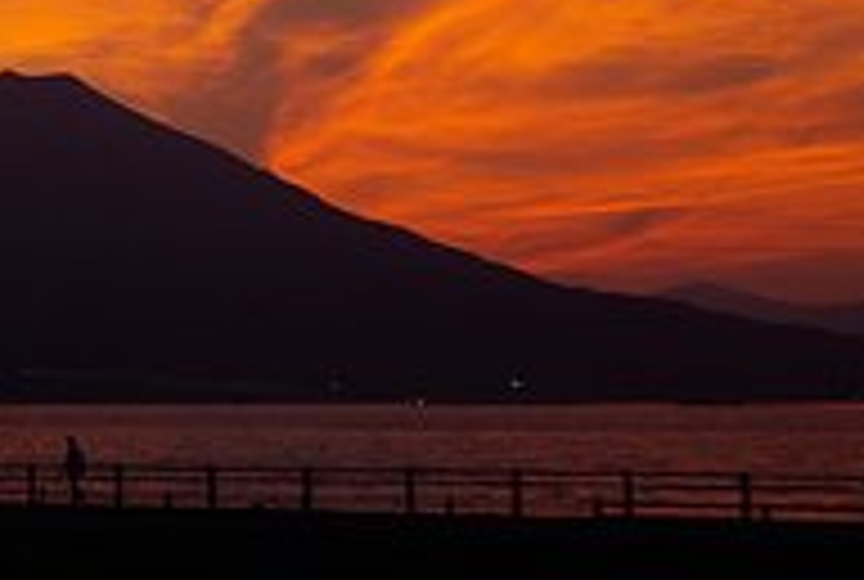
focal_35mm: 112
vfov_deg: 12.3
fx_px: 2694
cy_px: 128
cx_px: -256
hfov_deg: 17.1
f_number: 4
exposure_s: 1/45
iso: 100
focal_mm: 28
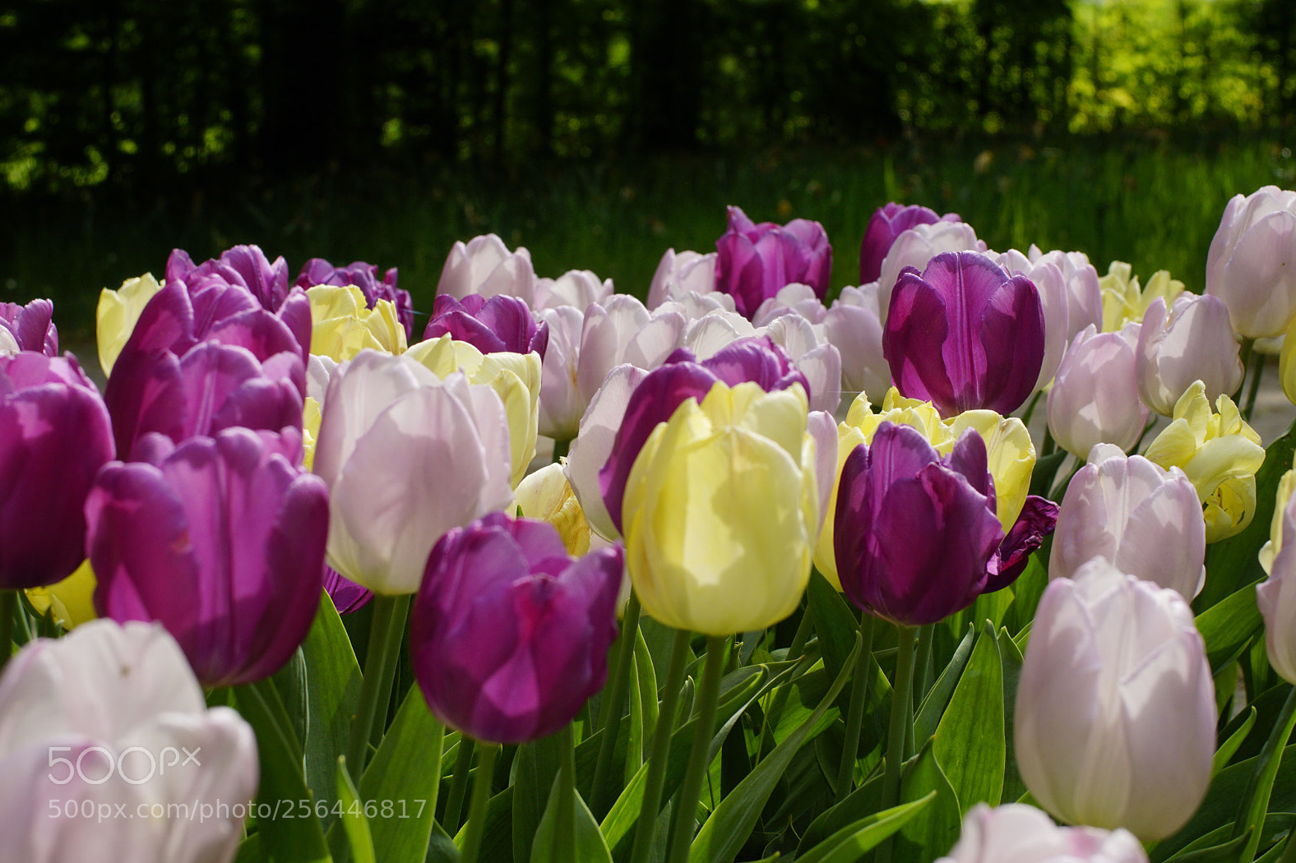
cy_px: 436
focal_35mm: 69
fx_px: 2466
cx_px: 655
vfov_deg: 19.9
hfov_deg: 29.5
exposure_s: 1/400
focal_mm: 45
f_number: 8
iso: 160
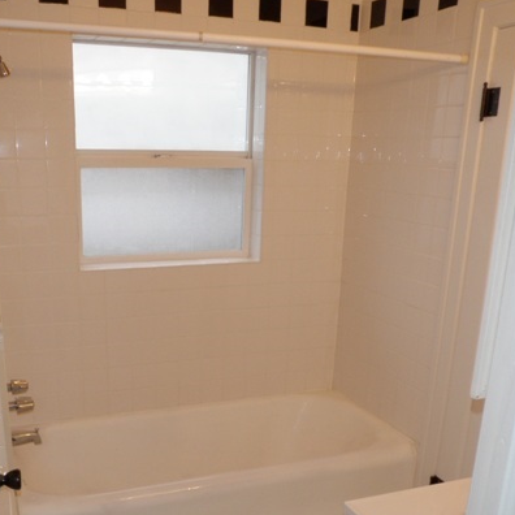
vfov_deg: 40.8
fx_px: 673
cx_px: 209
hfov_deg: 41.7
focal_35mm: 40
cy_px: 380
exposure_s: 1/30
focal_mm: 5
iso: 100
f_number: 3.5
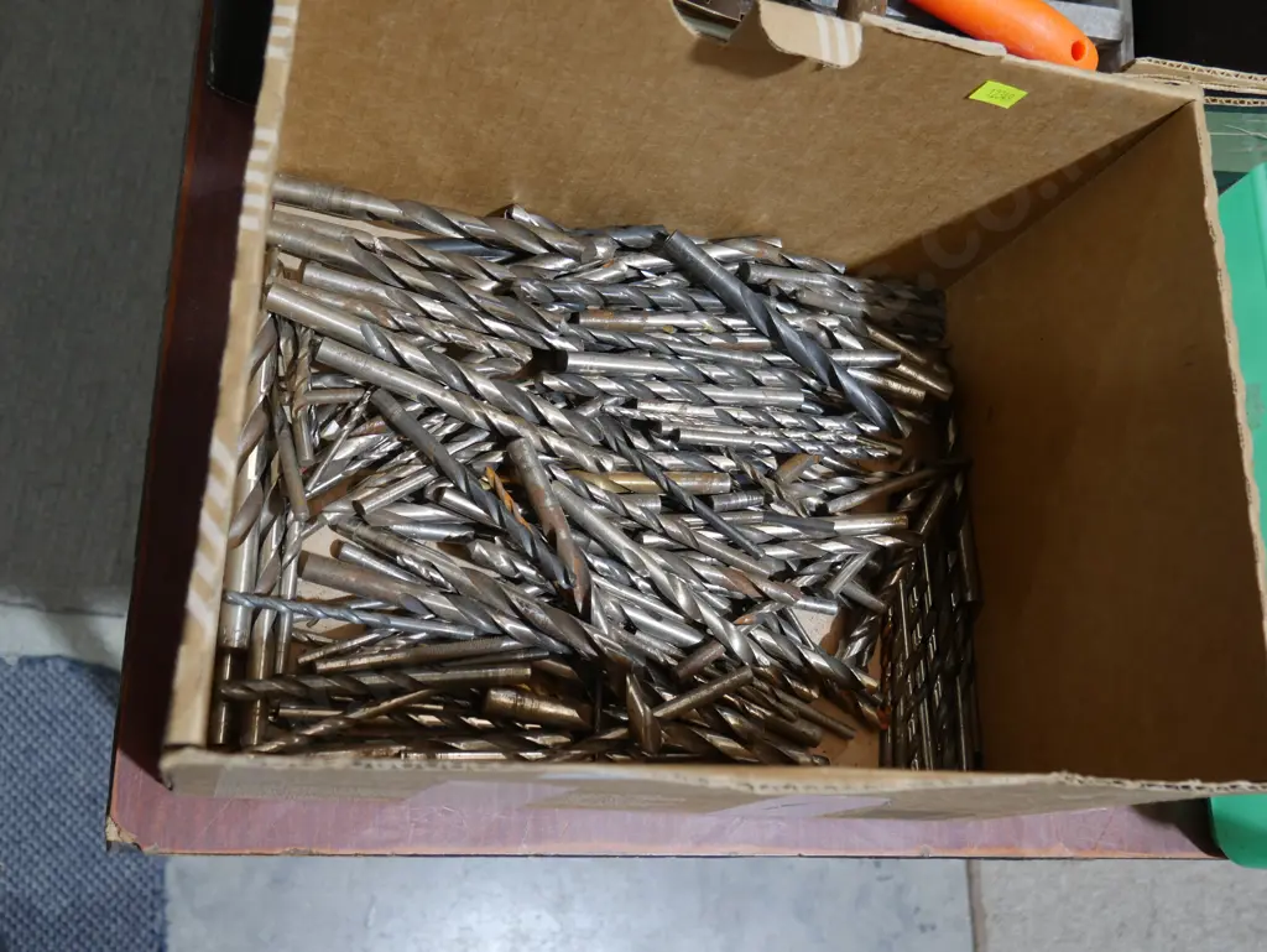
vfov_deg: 41.8
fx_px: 1245
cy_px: 476
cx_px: 634
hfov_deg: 53.9
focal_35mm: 34
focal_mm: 17
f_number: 4
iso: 500
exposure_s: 1/60
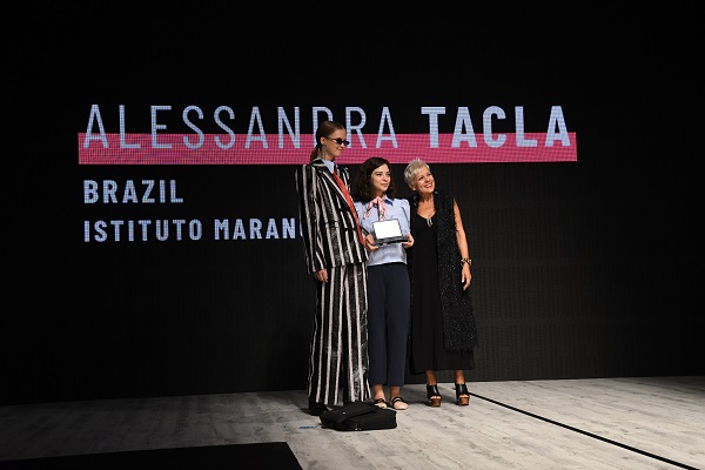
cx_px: 352
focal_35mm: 51
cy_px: 235
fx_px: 999
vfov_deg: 26.5
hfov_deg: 38.9
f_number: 5
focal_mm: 34
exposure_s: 1/1600
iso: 2500
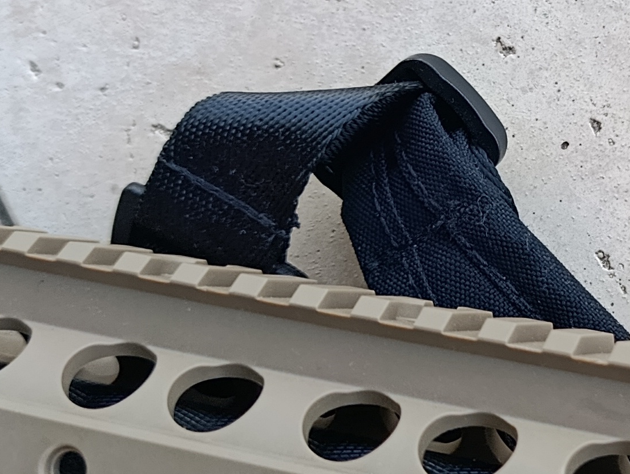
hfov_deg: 21.7
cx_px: 709
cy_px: 164
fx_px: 1549
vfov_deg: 17.4
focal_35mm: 85
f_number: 1.65
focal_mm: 6.11
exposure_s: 1/100
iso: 189
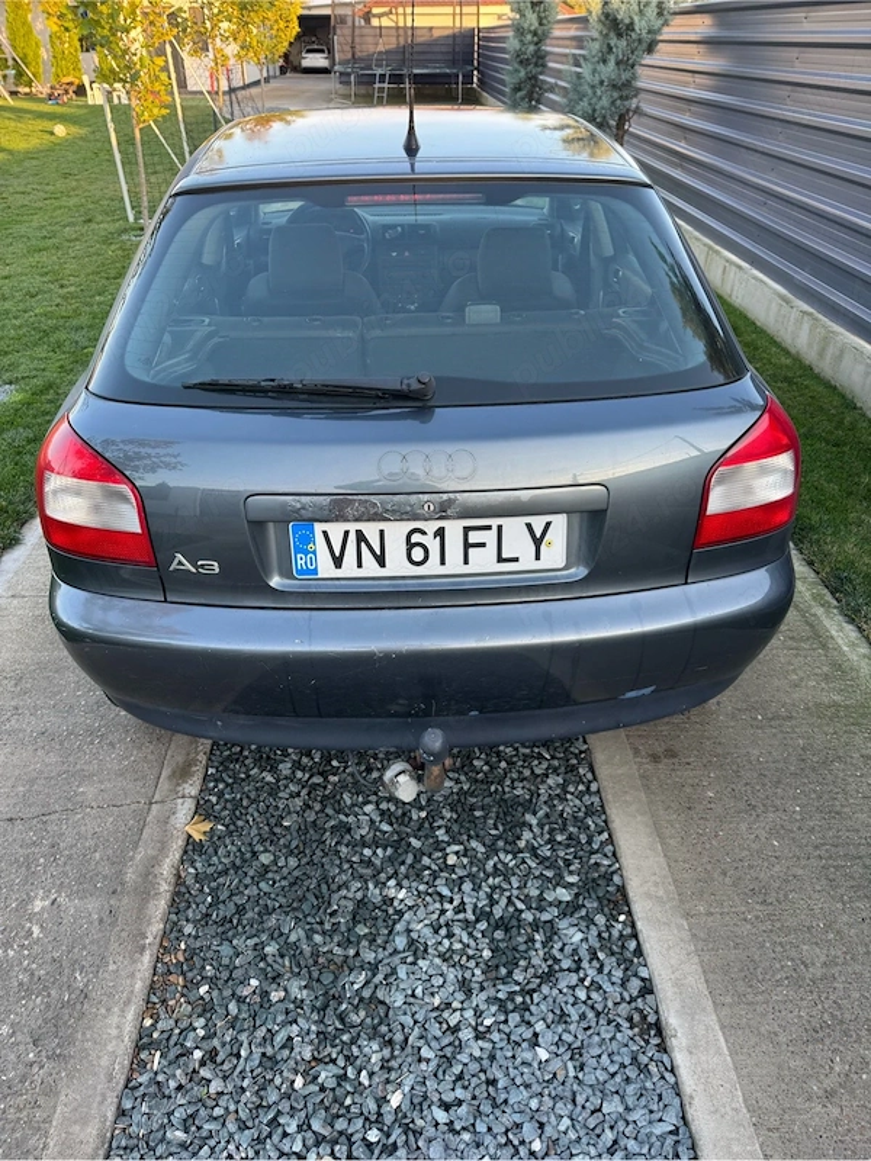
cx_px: 436
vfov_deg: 71.6
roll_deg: +0.1
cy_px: 580
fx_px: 805
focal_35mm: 24
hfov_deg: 56.8
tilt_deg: -33.4
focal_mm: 6.76
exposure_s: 1/142
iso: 64
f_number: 1.78
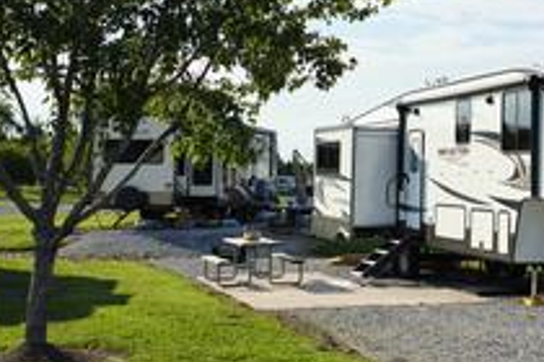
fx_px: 967
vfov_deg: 21.2
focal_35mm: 64
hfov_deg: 30.4
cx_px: 461
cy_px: 129
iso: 200
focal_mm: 23
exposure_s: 1/4000
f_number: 2.8
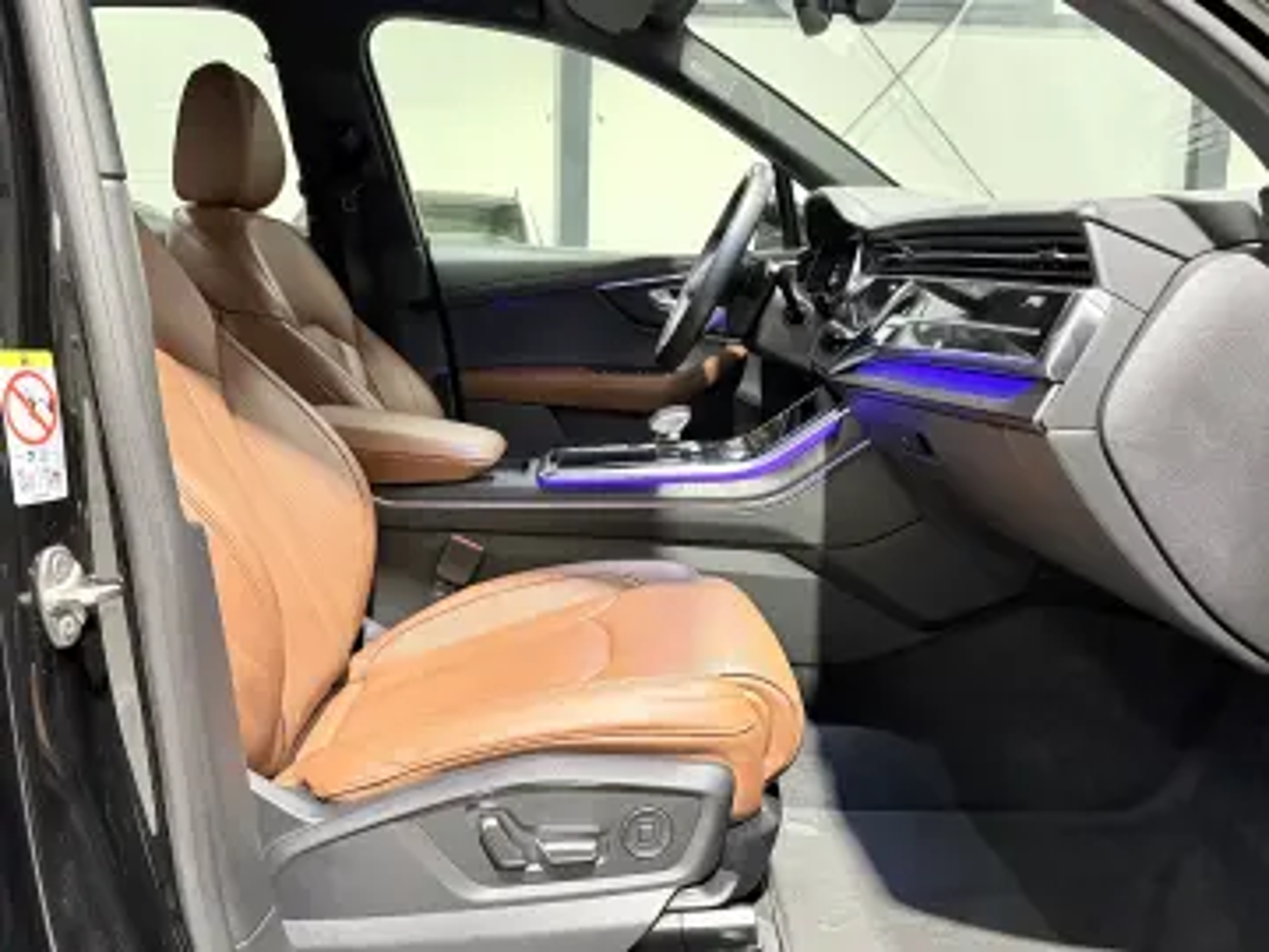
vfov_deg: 56.8
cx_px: 634
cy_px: 476
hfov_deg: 71.6
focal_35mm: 24
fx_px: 880
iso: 500
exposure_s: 1/50
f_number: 1.78
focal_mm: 6.76
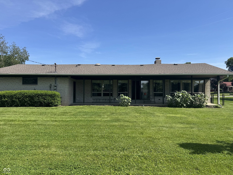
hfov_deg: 71.6
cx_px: 116
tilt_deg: +1.7
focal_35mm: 24
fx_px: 162
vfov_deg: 56.8
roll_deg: -0.7
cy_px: 88
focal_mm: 6.76
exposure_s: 1/3597
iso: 80
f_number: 1.78
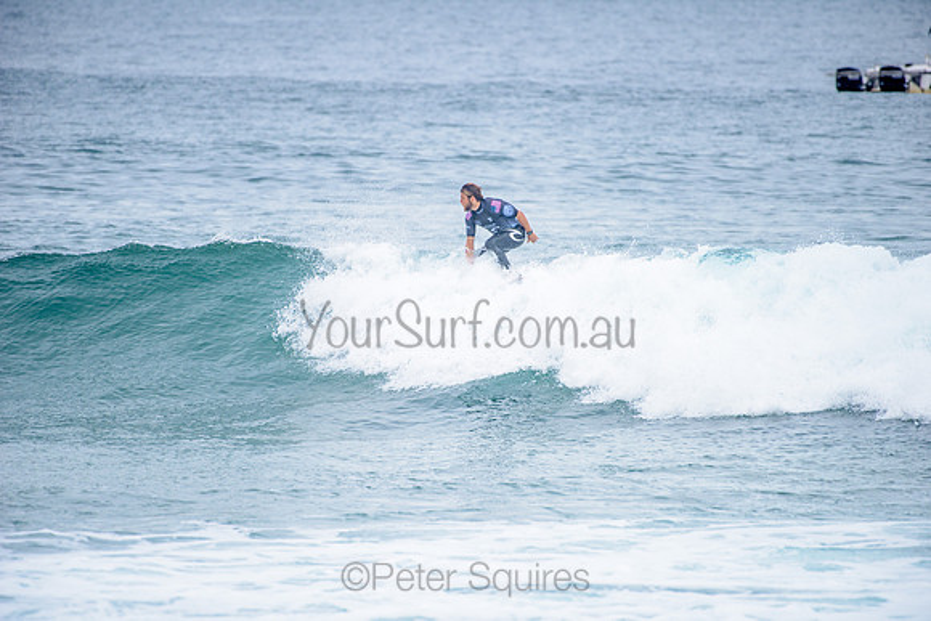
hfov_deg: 4.1
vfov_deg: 2.8
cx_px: 466
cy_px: 310
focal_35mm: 500
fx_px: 12933
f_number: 5.6
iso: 400
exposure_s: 1/2000
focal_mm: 500
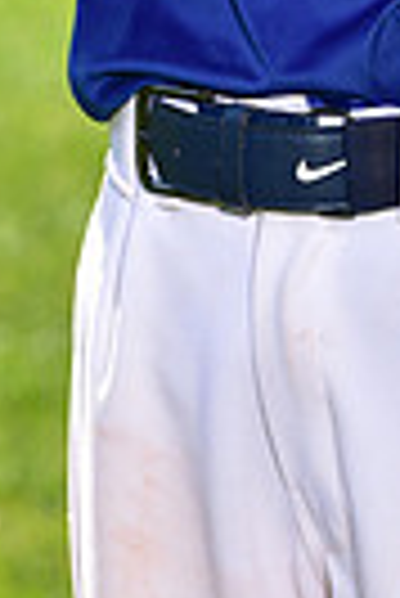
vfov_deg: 3.9
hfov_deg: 2.6
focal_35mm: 523
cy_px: -418
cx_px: 330
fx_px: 8693
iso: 80
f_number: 5
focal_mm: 120
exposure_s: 1/250
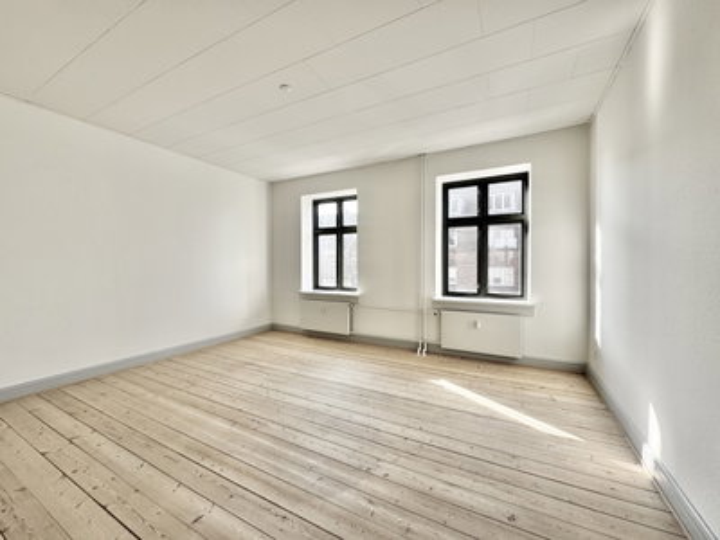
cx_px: 360
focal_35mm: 14
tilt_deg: -1.6
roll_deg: +0.6
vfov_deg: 85.7
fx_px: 291
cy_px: 270
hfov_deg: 102.1
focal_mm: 2.22
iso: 40
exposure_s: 1/173
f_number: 2.2
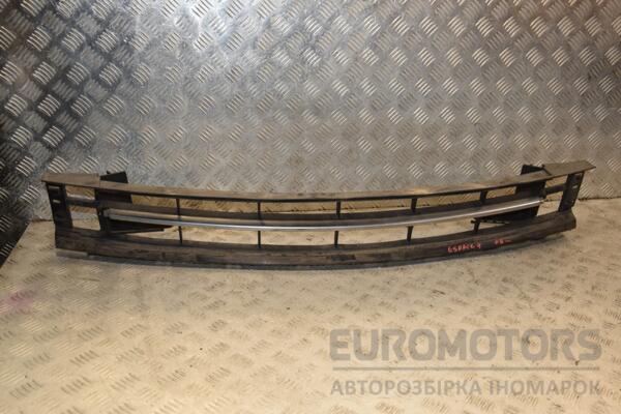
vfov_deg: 35.5
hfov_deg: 51.3
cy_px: 207
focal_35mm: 38
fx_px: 647
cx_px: 310
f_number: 6.3
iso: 800
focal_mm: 25
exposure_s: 1/200
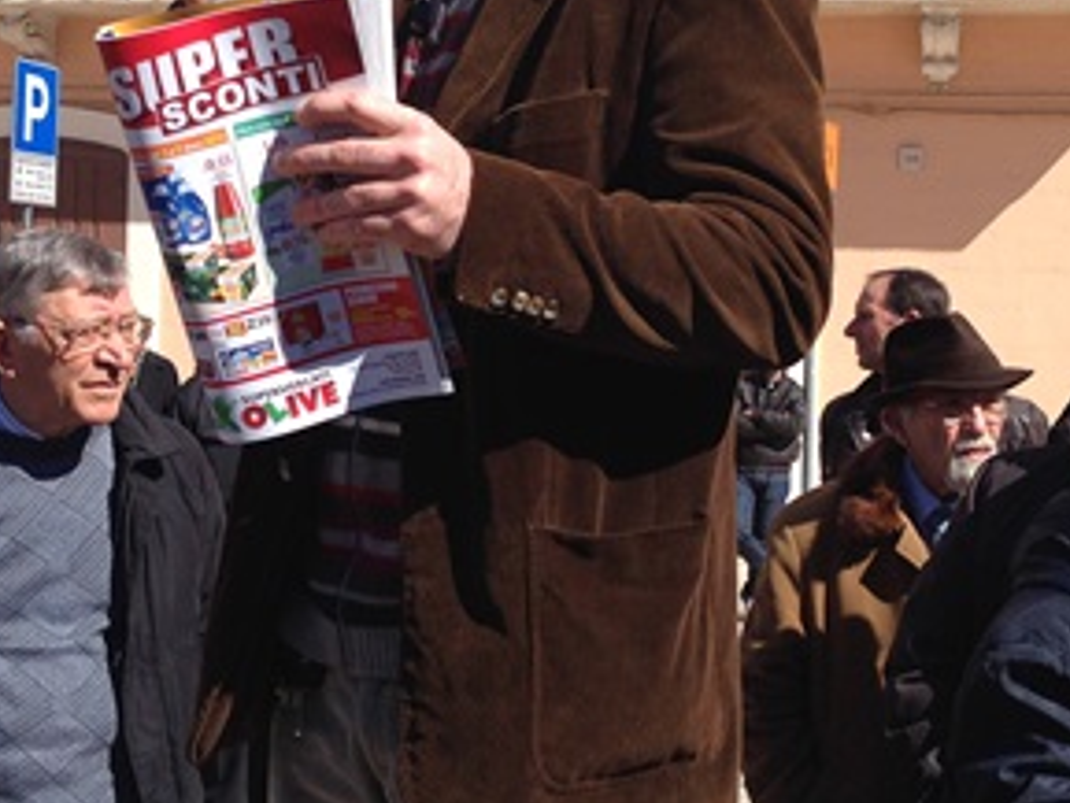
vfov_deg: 20.1
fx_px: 2257
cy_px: 248
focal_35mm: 73
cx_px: 500
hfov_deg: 26.7
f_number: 2.4
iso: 50
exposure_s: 1/1427
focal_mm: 4.12
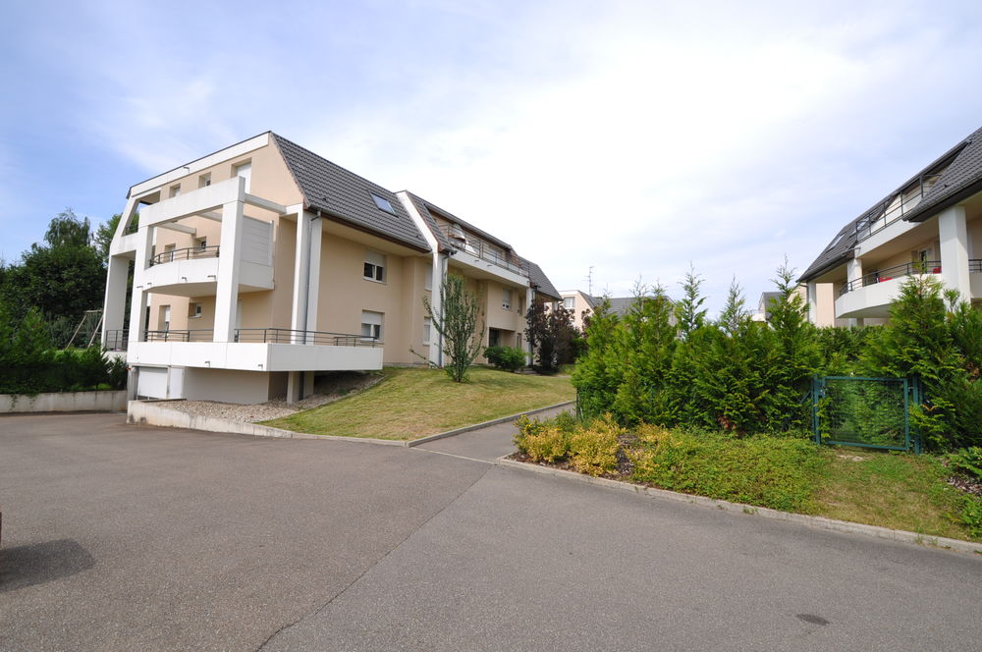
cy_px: 326
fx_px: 409
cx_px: 491
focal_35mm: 15
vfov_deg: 77.2
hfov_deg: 100.5
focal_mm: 10
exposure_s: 1/250
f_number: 8
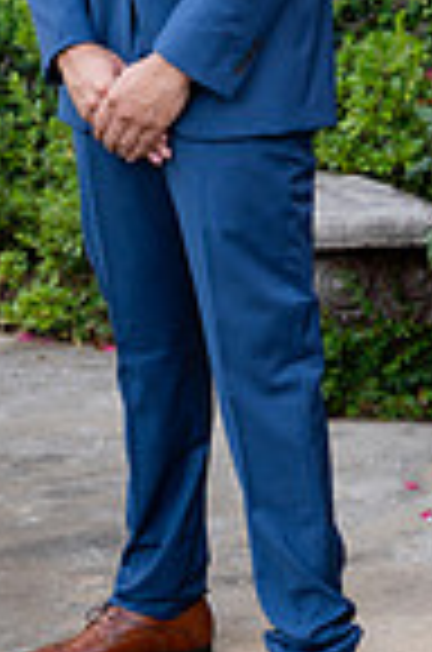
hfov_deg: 9.5
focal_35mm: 143
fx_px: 2586
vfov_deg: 14.3
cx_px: 457
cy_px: 144
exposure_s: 1/250
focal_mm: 46
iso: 800
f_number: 4
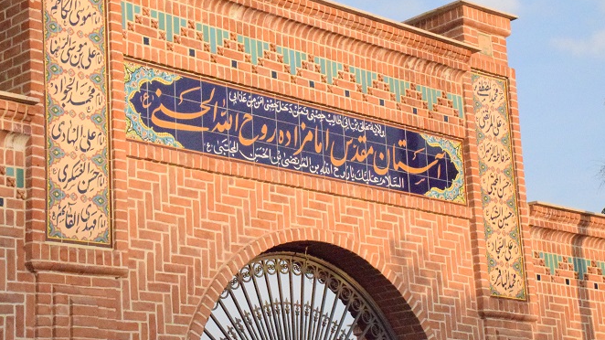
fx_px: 1427
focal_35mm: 89
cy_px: 162
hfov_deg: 23.9
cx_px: 279
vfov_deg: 13.6
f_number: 25
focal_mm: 50
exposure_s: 1/2500
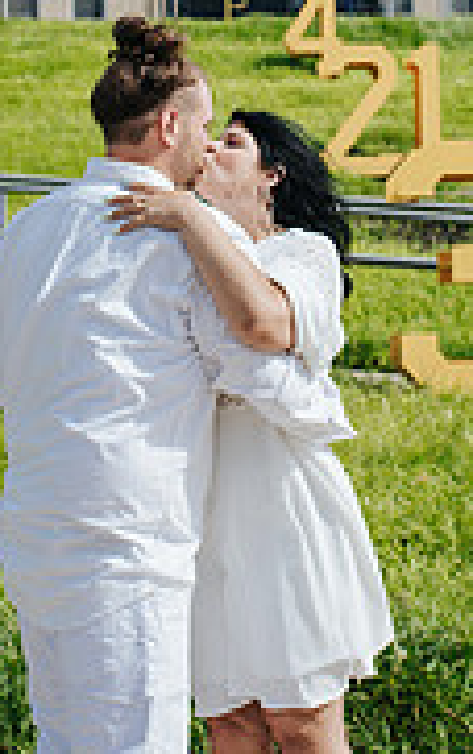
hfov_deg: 14.8
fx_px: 1812
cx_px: 342
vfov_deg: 23.0
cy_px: 83
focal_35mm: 88
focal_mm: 35
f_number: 3.5
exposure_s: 1/1250
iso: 100
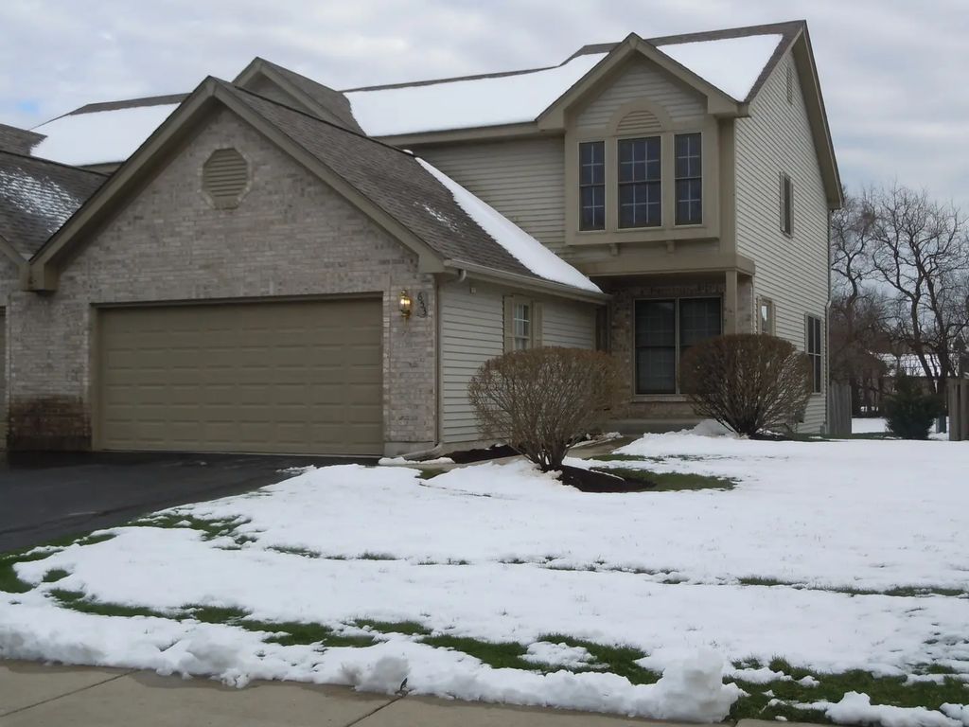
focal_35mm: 45
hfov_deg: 42.1
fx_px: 1260
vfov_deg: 32.2
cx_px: 484
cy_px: 364
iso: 100
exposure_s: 1/500
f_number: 4.6
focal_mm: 8.1
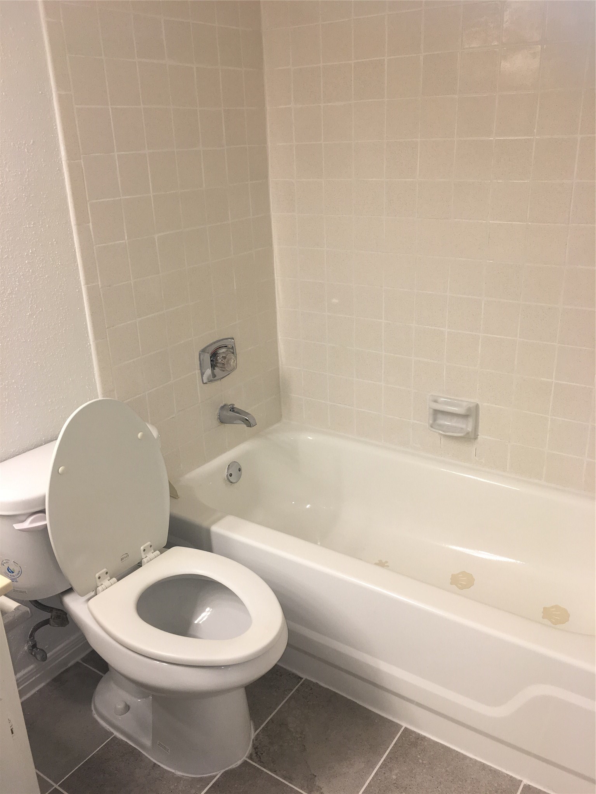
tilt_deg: -18.8
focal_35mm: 29
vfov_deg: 61.7
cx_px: 298
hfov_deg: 48.2
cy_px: 397
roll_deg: +1.6
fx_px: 666
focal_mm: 4.15
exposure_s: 1/30
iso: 25
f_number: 2.2
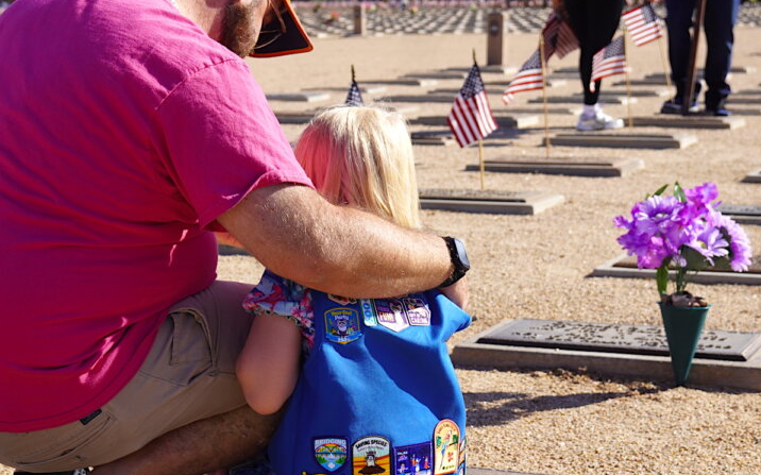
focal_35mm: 82
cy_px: 234
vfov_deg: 15.9
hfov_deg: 25.2
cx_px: 289
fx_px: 1700
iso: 100
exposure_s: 1/640
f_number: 5
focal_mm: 32
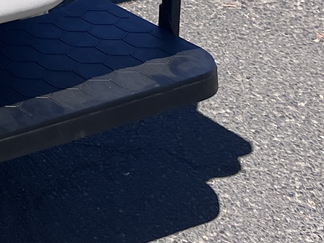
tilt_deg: -14.1
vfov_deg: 10.7
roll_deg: -0.5
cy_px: -260
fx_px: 1170
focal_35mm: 125
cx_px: -236
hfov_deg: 14.2
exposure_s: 1/3460
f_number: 1.5
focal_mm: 5.7
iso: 50
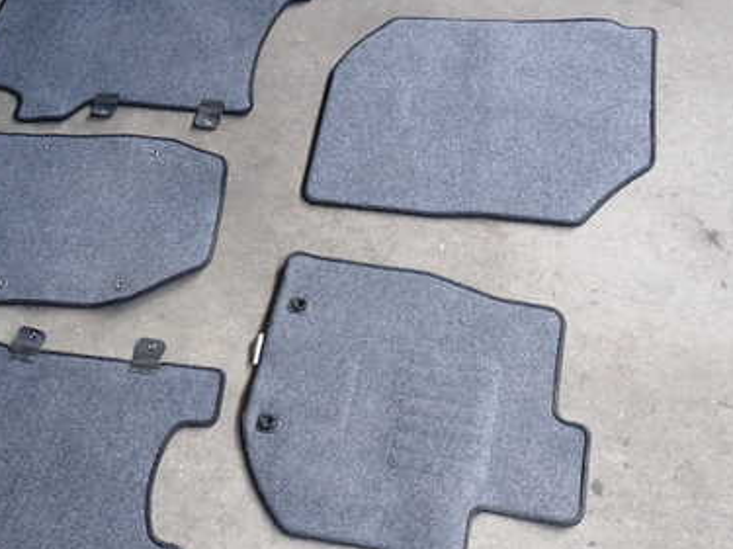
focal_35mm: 40
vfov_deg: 35.8
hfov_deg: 45.8
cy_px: 324
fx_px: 847
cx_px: 219
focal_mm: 4.5
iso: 160
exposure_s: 1/125
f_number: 2
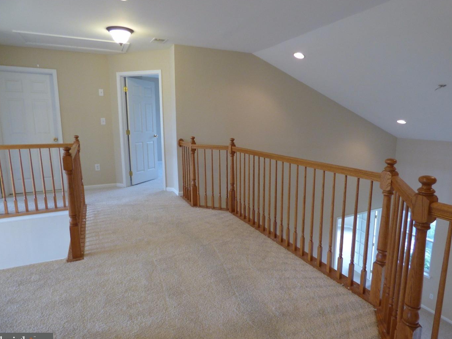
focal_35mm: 21
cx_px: 233
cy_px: 174
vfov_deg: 63.5
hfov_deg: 79.0
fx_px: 274
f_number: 2.8
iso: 200
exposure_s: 1/30
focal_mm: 3.58
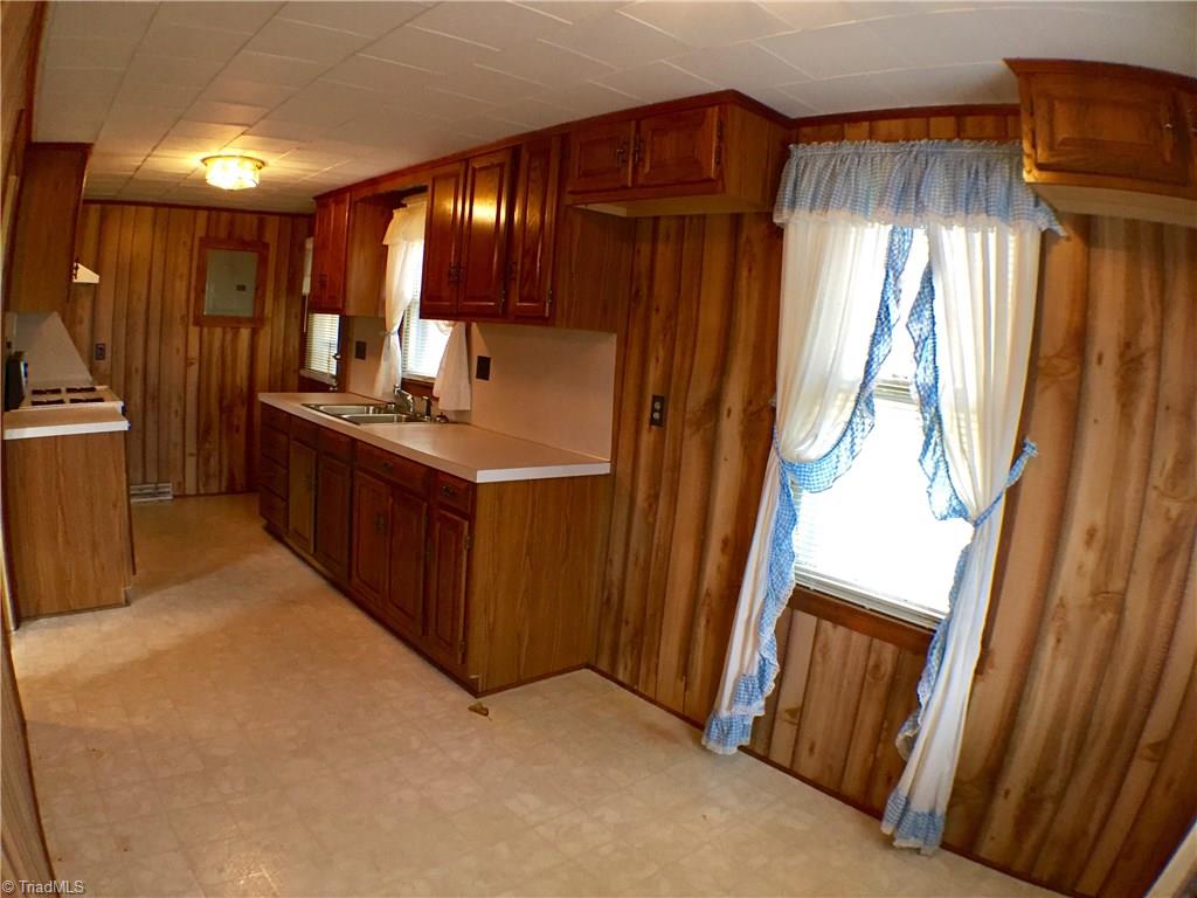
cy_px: 449
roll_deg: -3.1
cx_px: 598
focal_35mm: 29
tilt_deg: -9.4
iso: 125
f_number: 2.2
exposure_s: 1/30
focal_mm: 4.15
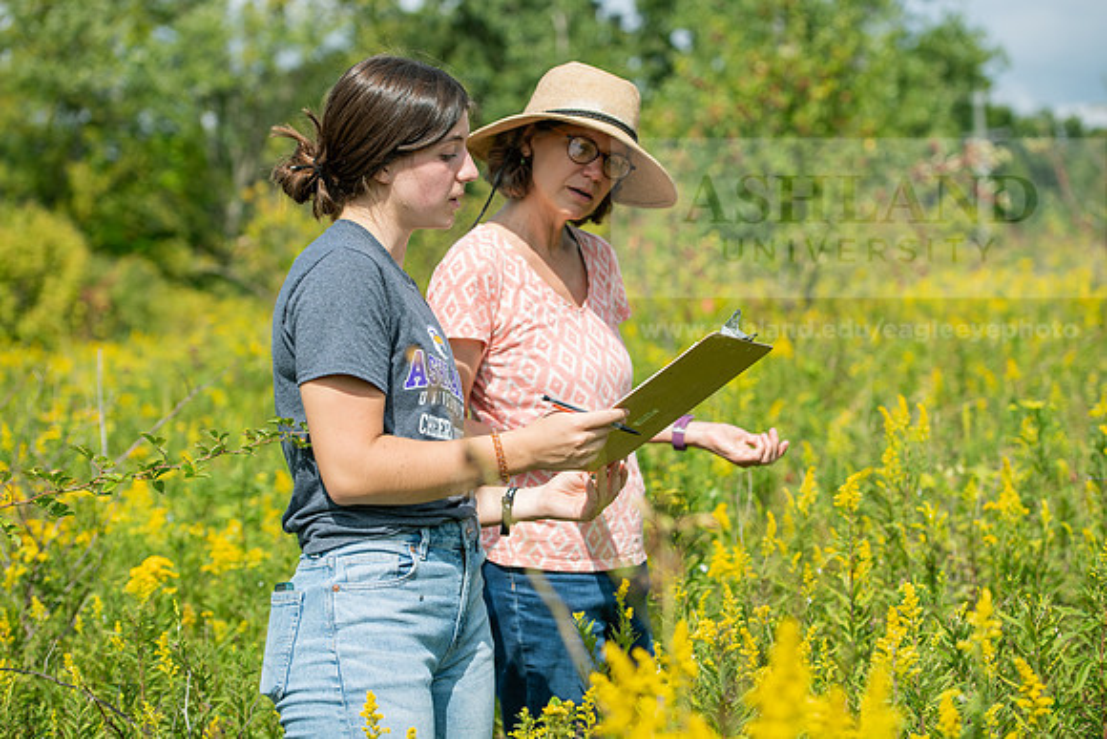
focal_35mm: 78
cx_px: 554
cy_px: 370
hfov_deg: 26.0
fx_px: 2399
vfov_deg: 17.5
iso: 80
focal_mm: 78
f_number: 4
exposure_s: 1/640
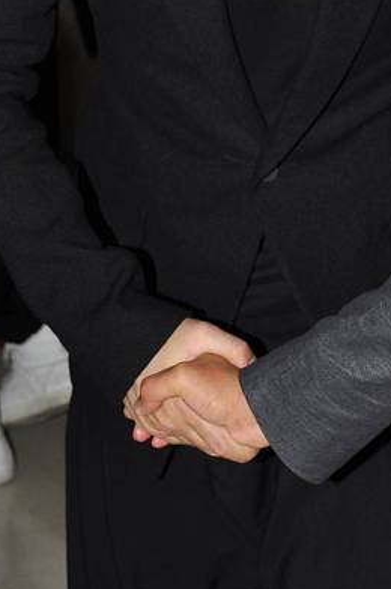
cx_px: 363
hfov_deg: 9.3
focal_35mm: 147
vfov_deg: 13.8
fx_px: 2403
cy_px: 20
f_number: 5.6
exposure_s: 1/160
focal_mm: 32
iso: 200
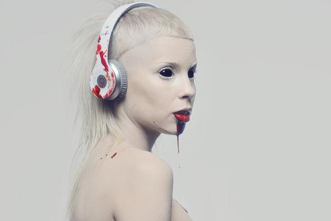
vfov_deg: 13.0
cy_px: 110
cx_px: 166
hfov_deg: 19.5
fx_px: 965
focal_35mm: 105
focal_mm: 105
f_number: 9
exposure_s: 1/160
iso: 100
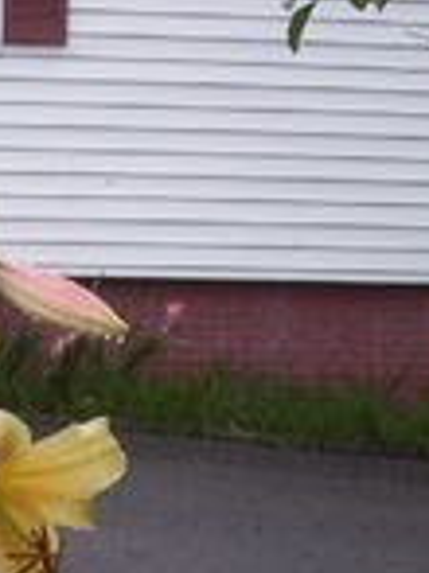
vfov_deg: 18.3
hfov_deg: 13.5
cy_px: 495
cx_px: -121
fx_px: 1754
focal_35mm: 106
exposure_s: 1/47.7
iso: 100
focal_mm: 6
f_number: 4.5
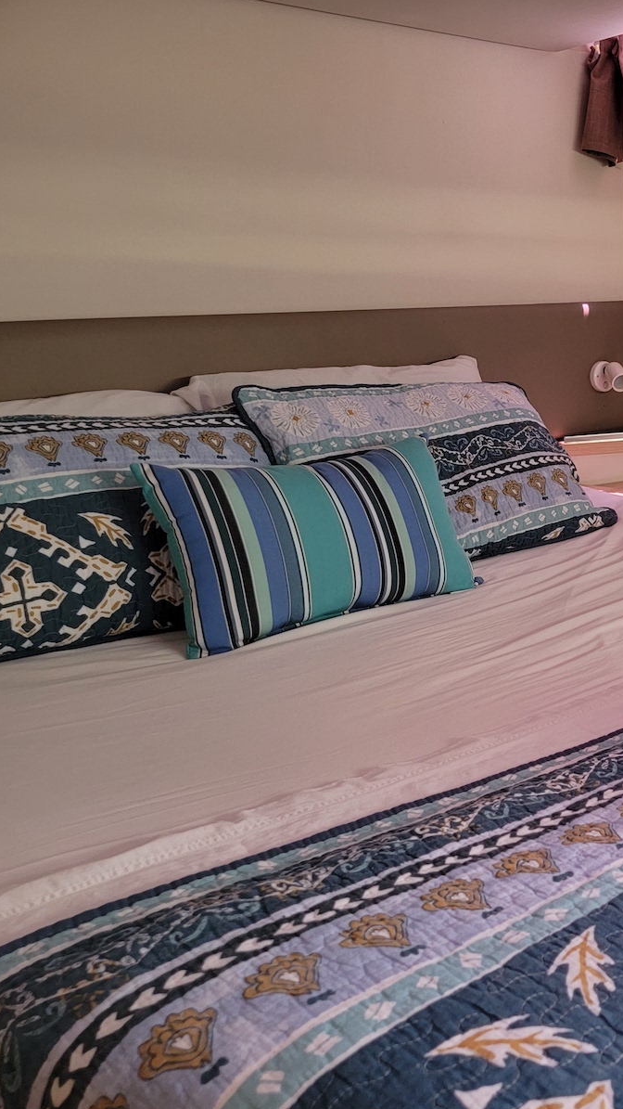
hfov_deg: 30.1
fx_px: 1028
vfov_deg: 56.6
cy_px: 554
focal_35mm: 35
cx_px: 693
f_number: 1.8
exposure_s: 1/40
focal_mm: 6.7
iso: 200
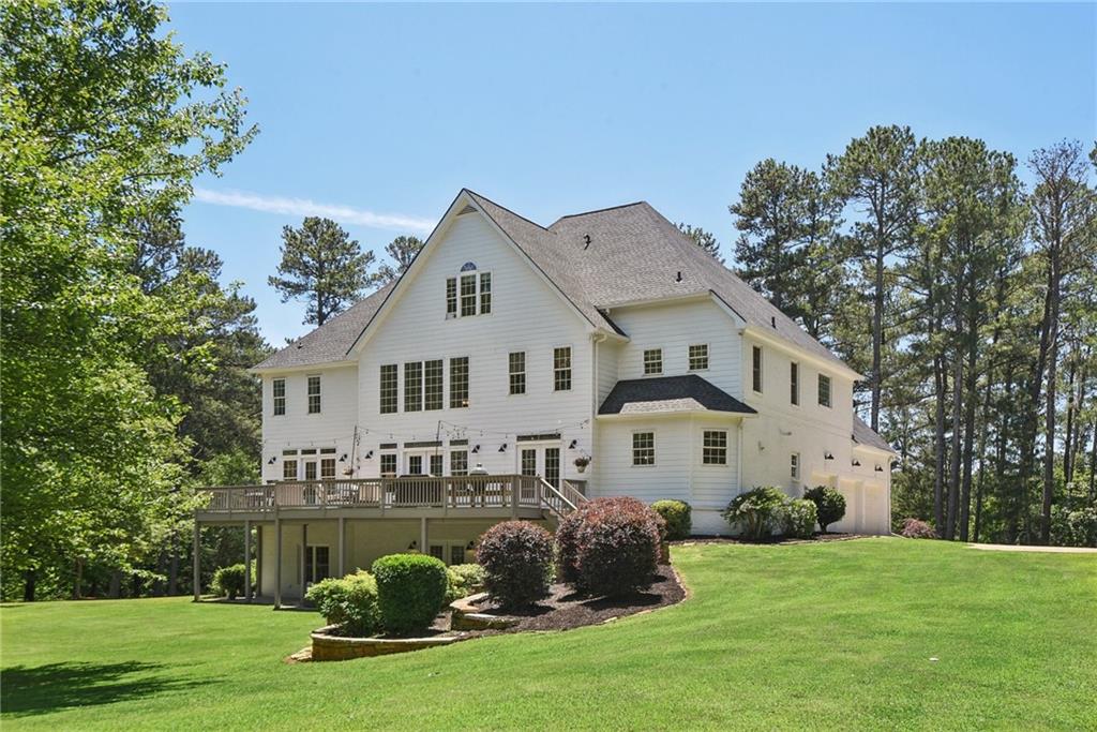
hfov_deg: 54.4
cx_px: 548
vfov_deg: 37.9
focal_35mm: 35
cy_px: 366
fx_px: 1067
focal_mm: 35
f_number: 8
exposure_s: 1/250
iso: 400
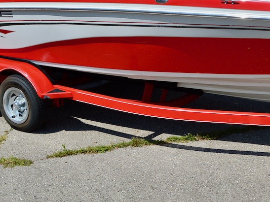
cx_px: 199
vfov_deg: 17.8
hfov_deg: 23.9
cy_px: 5
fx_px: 632
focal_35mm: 81
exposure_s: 1/320
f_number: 9
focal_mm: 24
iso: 100
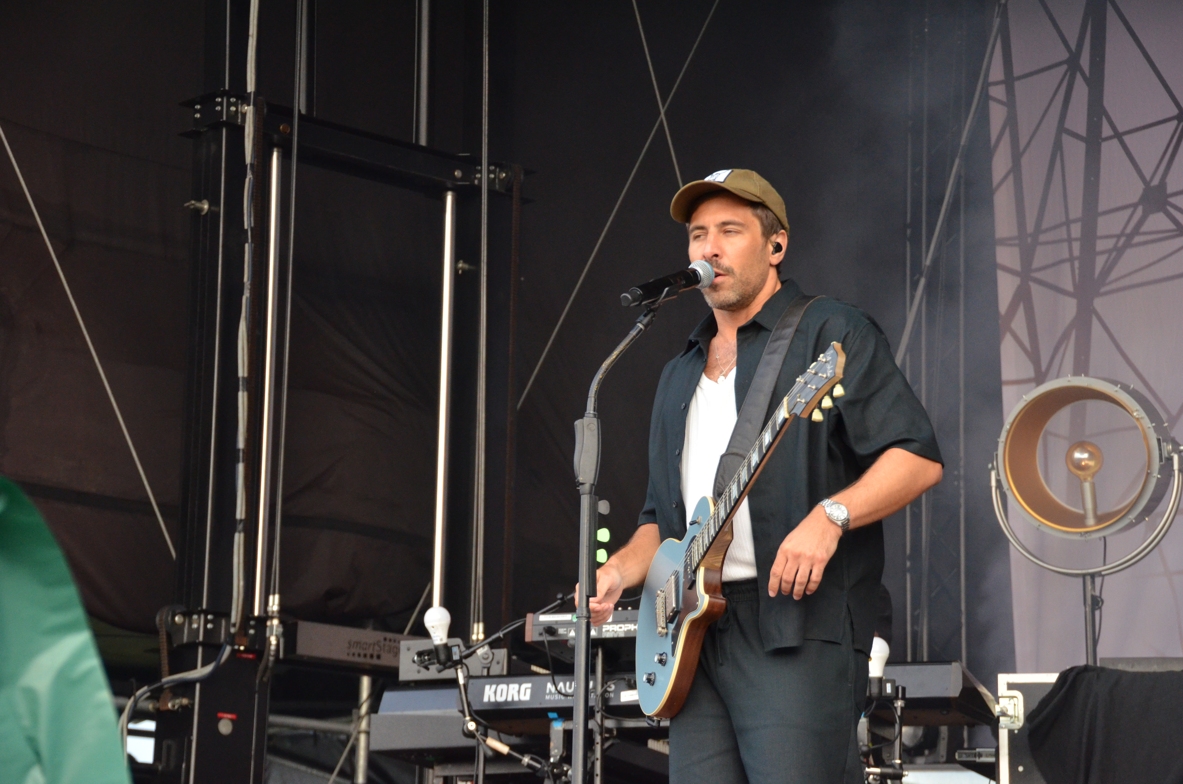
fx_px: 3870
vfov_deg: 11.6
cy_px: 391
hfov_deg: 17.4
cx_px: 594
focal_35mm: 118
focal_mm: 78
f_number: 6.3
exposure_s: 1/640
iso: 1400
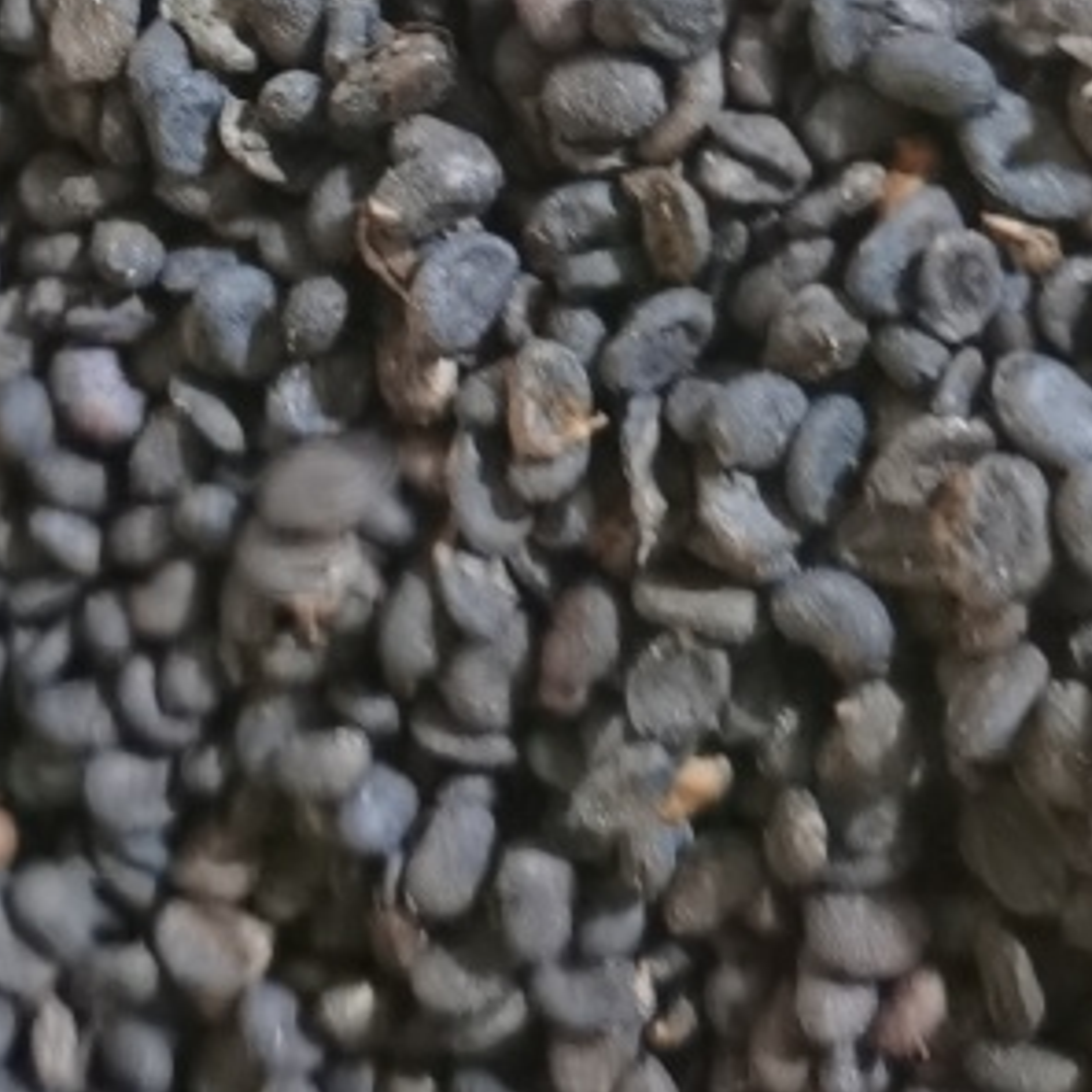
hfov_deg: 20.0
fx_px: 3069
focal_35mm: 86
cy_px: -231
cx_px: 280
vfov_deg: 19.0
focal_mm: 5.58
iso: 1000
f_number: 1.8
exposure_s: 1/18
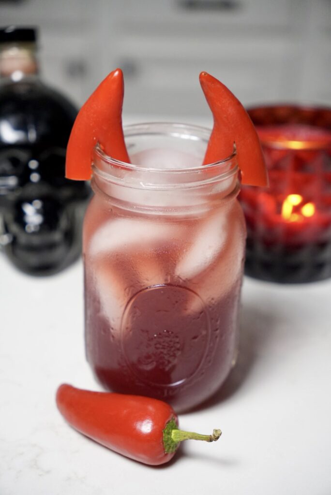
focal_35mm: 61
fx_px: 837
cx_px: 166
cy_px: 248
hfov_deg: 22.4
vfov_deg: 33.0
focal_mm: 40.5
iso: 2500
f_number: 3.2
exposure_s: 1/250
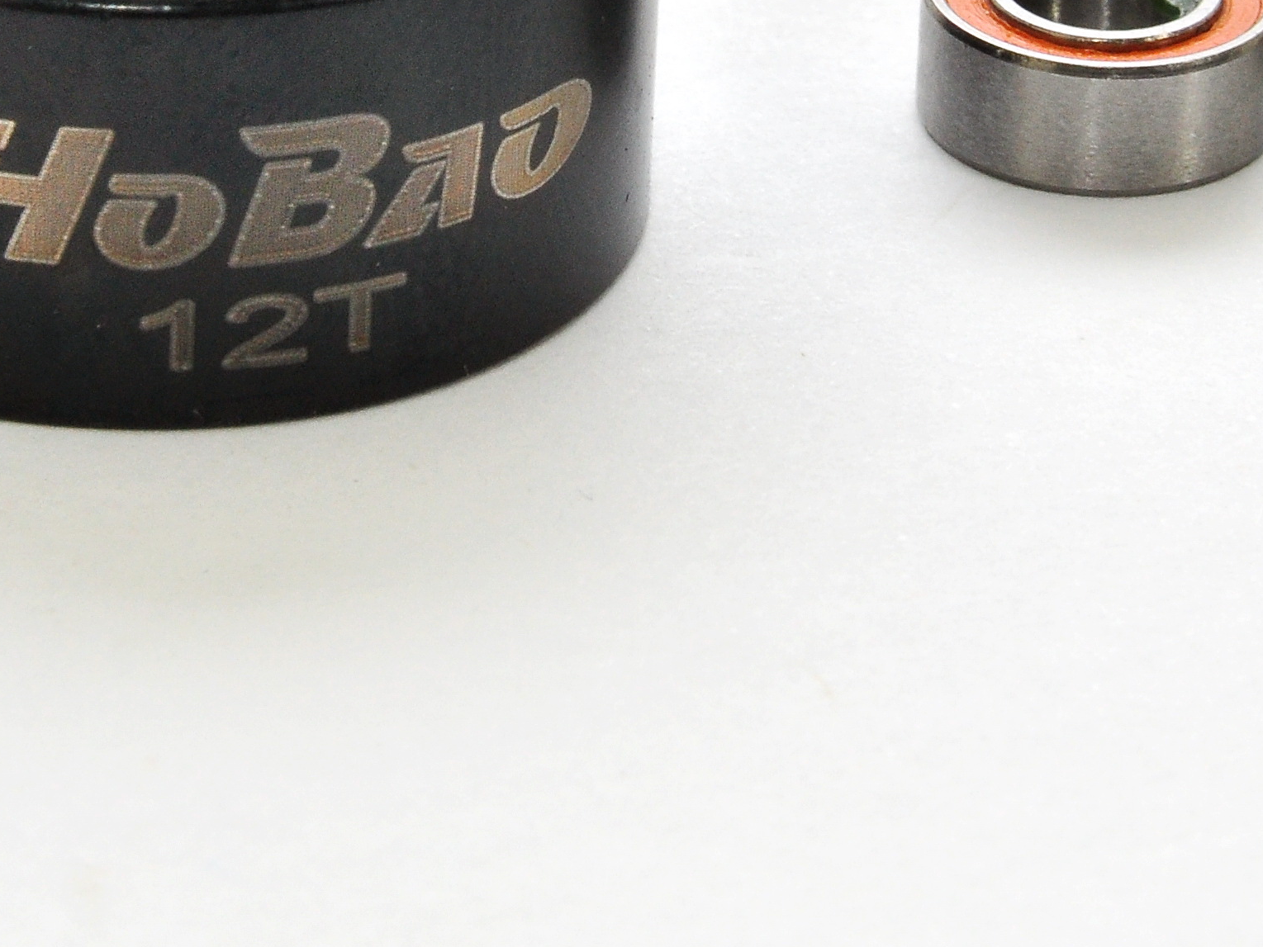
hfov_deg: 2.5
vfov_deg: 1.8
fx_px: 29483
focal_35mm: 808
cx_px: 663
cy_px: -194
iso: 400
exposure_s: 1/60
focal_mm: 200
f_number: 22
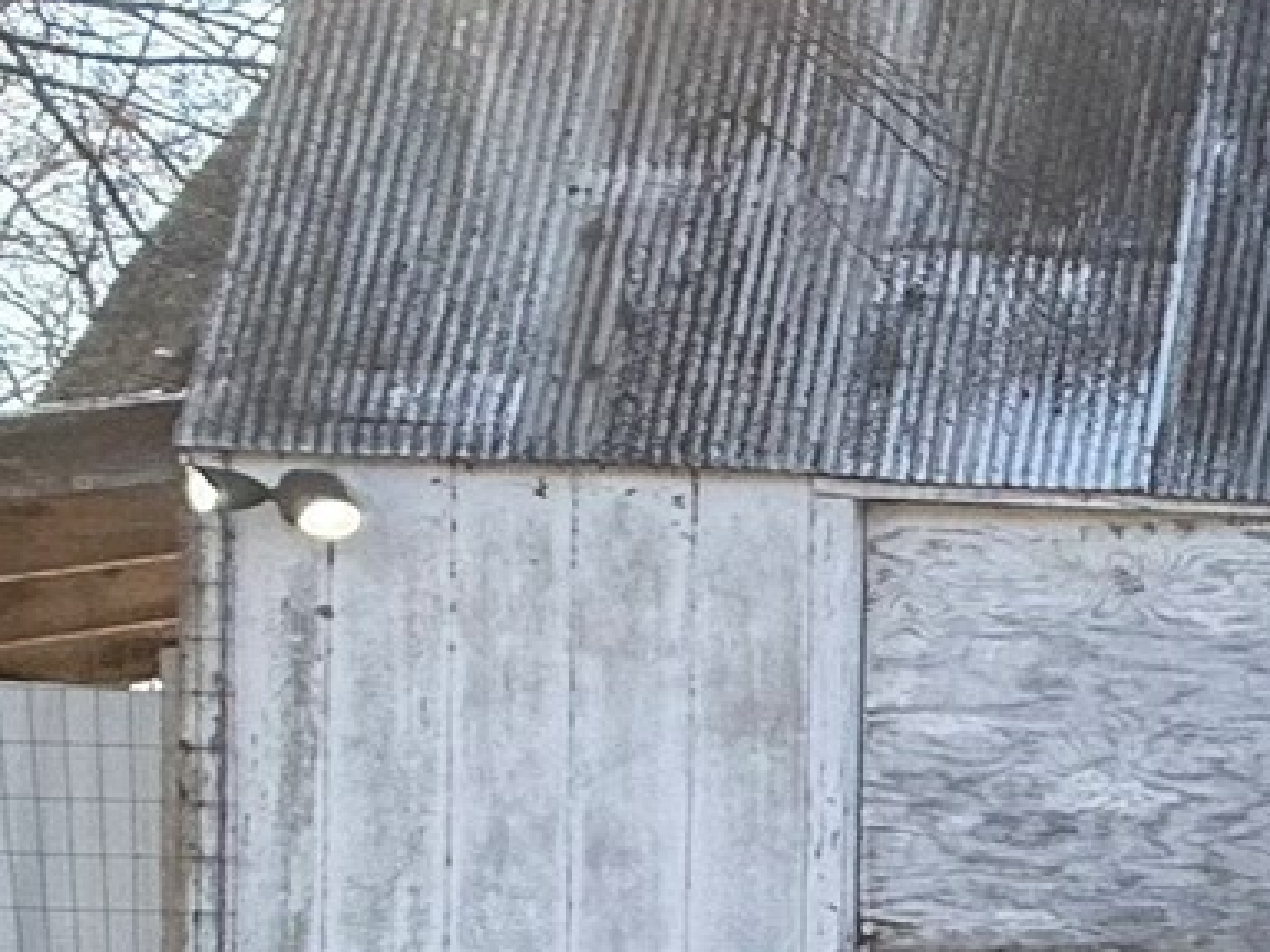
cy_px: 902
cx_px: 2907
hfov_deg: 16.0
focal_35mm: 70
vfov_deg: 20.5
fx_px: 2568
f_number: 2.2
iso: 64
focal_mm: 2.22
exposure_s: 1/619
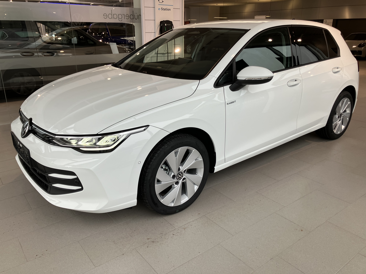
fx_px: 296
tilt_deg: -18.7
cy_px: 137
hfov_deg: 63.4
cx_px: 183
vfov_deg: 49.7
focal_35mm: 28
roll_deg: +0.3
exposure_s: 1/111
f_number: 1.8
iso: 32
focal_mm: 3.99
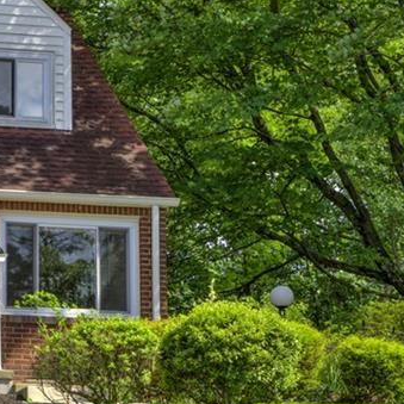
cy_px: 213
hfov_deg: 10.2
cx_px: -178
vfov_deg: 10.5
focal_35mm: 167
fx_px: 2205
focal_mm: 65
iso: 100
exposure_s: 1/60
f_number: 10
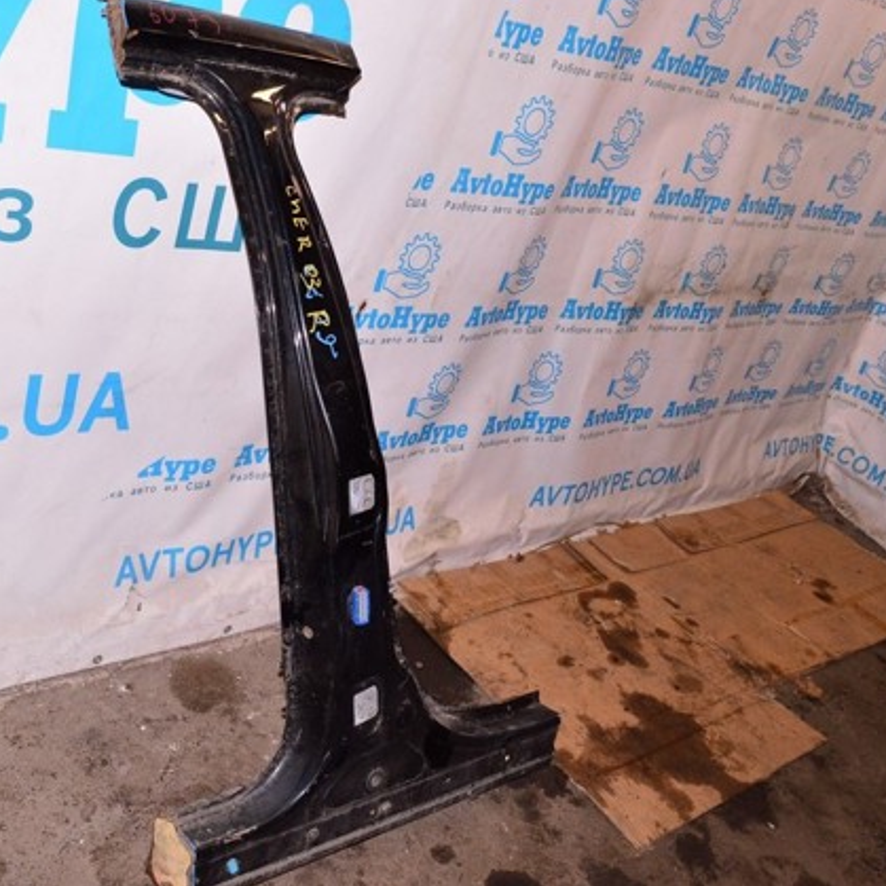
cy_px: 443
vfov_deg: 47.2
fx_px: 1014
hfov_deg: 46.8
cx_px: 336
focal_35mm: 35
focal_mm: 18
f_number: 8
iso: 1600
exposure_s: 1/200
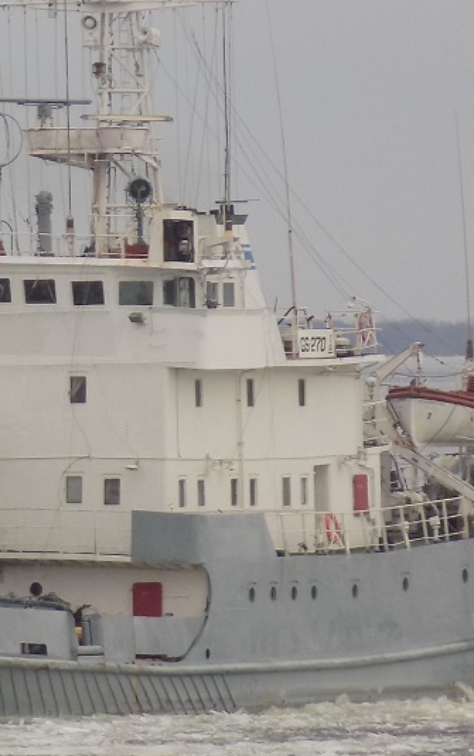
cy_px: 309
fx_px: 17339
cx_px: -50
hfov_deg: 1.6
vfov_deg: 2.5
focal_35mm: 840
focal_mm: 63.7
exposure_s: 1/80
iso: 80
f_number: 5.9
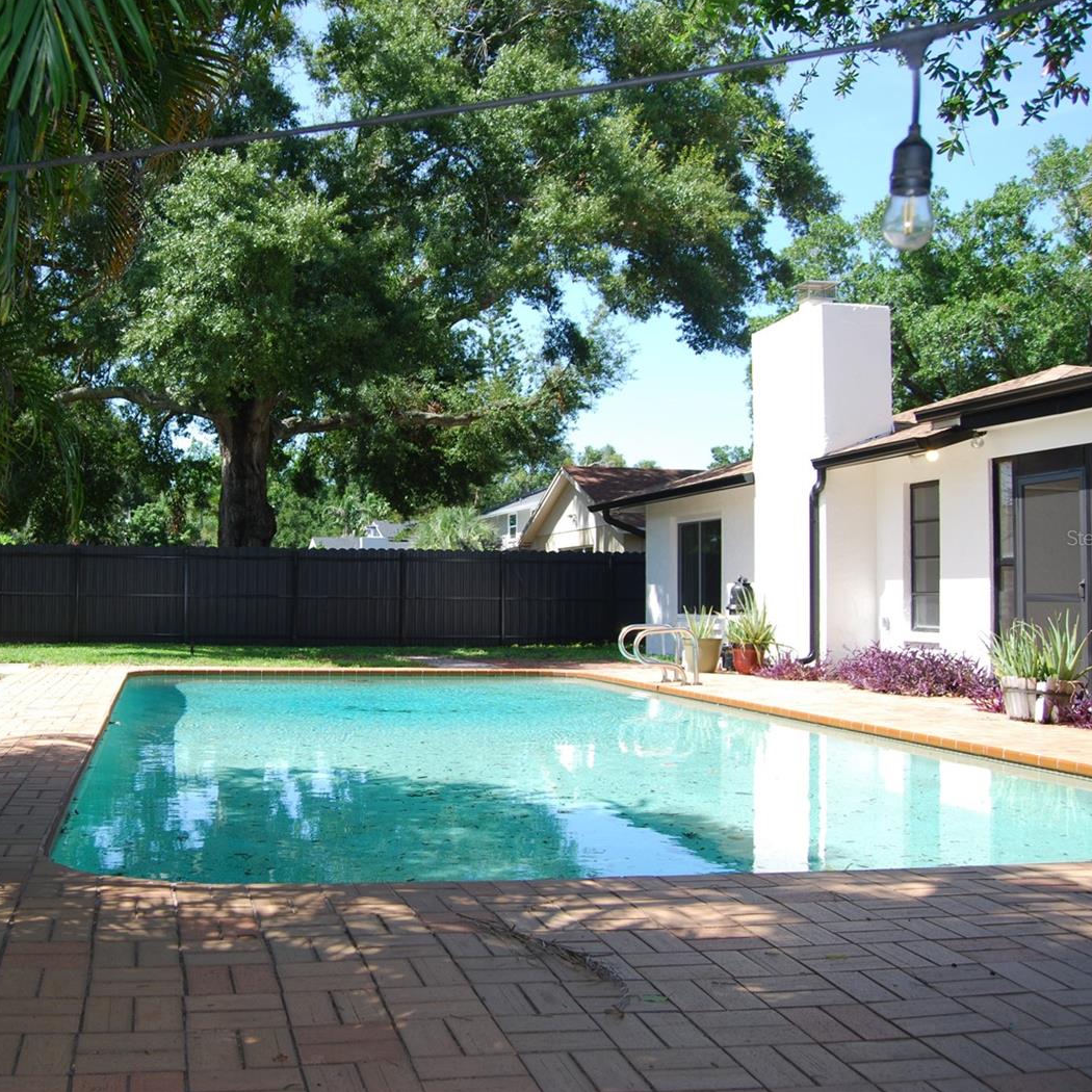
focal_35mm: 35
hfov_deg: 46.2
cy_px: 538
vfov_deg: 47.2
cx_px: 328
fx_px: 1249
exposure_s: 1/200
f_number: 5
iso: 100
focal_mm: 18
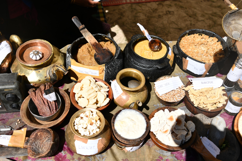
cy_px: 80
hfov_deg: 53.2
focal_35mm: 36
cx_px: 121
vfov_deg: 36.8
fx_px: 242
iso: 64
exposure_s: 1/1250
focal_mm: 24
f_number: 4
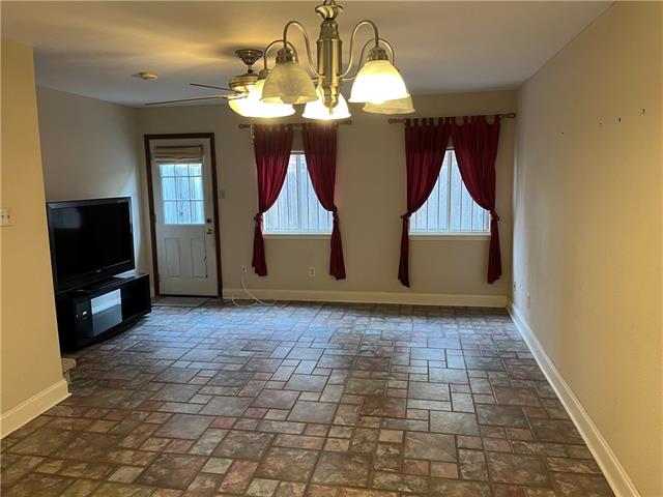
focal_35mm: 26
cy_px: 248
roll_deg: +1.0
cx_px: 332
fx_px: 498
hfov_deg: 67.3
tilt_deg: -9.8
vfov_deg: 53.1
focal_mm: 5.1
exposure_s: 1/60
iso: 125
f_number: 1.6
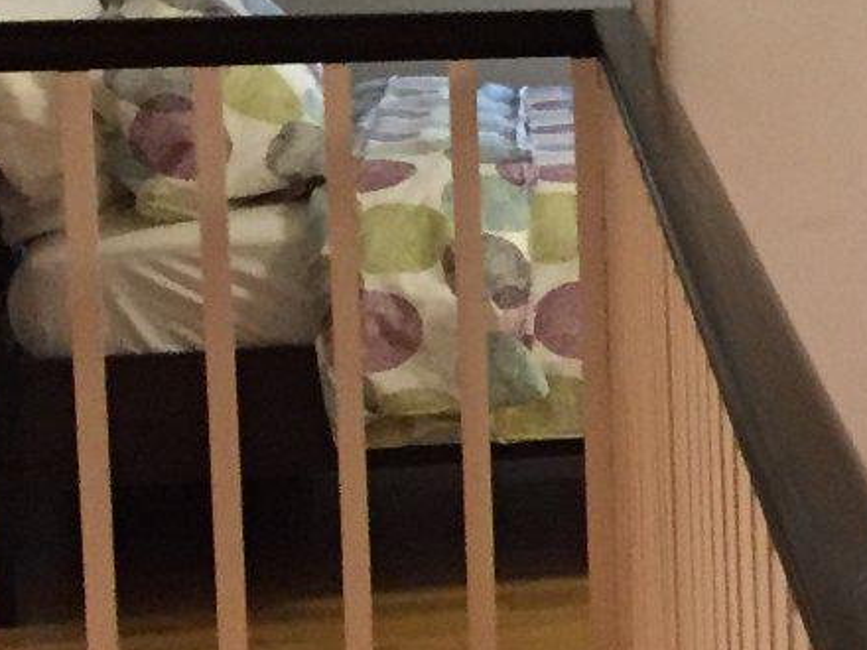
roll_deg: -1.3
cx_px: 1836
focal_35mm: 135
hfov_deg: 12.5
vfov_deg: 10.9
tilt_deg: -8.1
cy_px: 71
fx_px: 3381
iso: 250
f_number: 2.2
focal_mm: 4.15
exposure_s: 1/17
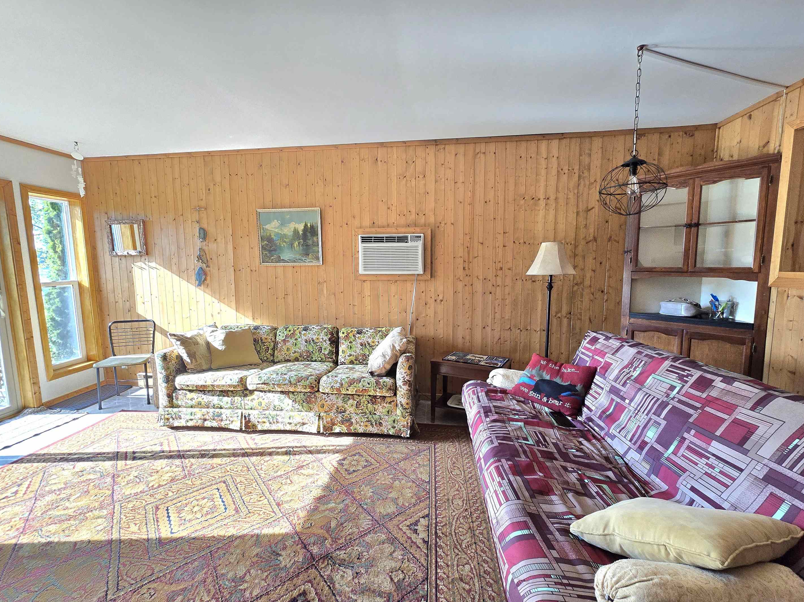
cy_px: 310
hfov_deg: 102.1
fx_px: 325
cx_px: 393
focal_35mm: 14
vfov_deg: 85.6
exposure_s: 1/60.2
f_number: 2.2
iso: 100
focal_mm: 2.2
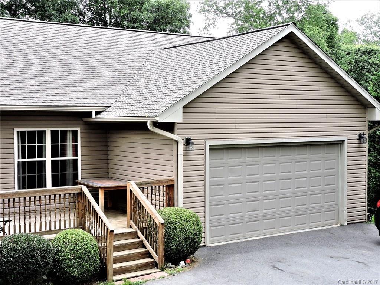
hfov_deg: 34.9
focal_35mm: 55
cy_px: 142
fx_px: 604
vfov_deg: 26.6
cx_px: 190
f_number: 4
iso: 100
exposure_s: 1/100
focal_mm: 9.9
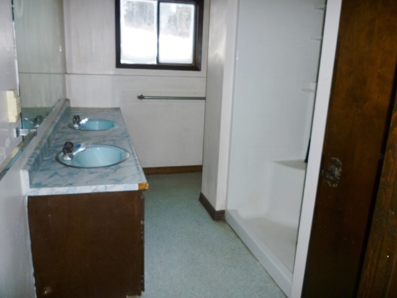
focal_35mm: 29
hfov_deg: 61.7
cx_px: 198
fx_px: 333
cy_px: 149
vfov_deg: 48.2
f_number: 3.3
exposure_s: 1/60
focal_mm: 5.2
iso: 125
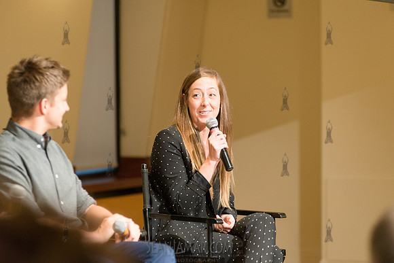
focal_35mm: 170
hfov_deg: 12.1
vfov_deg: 8.1
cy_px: 132
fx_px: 1861
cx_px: 197
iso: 2500
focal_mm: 170
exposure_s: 1/100
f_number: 4
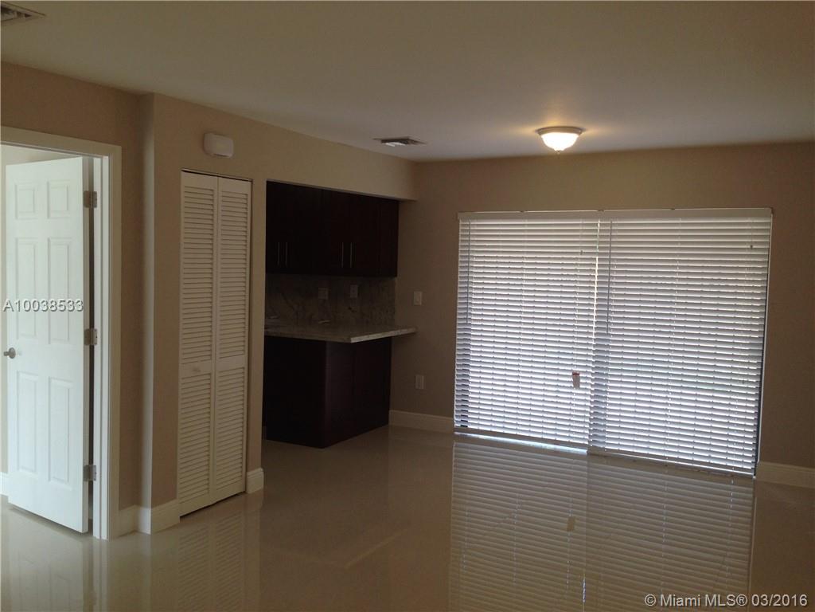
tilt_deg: -3.1
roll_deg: -2.3
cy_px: 306
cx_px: 408
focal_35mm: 33
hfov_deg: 55.4
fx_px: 777
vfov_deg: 42.9
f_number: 2.4
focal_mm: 4.12
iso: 64
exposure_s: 1/120
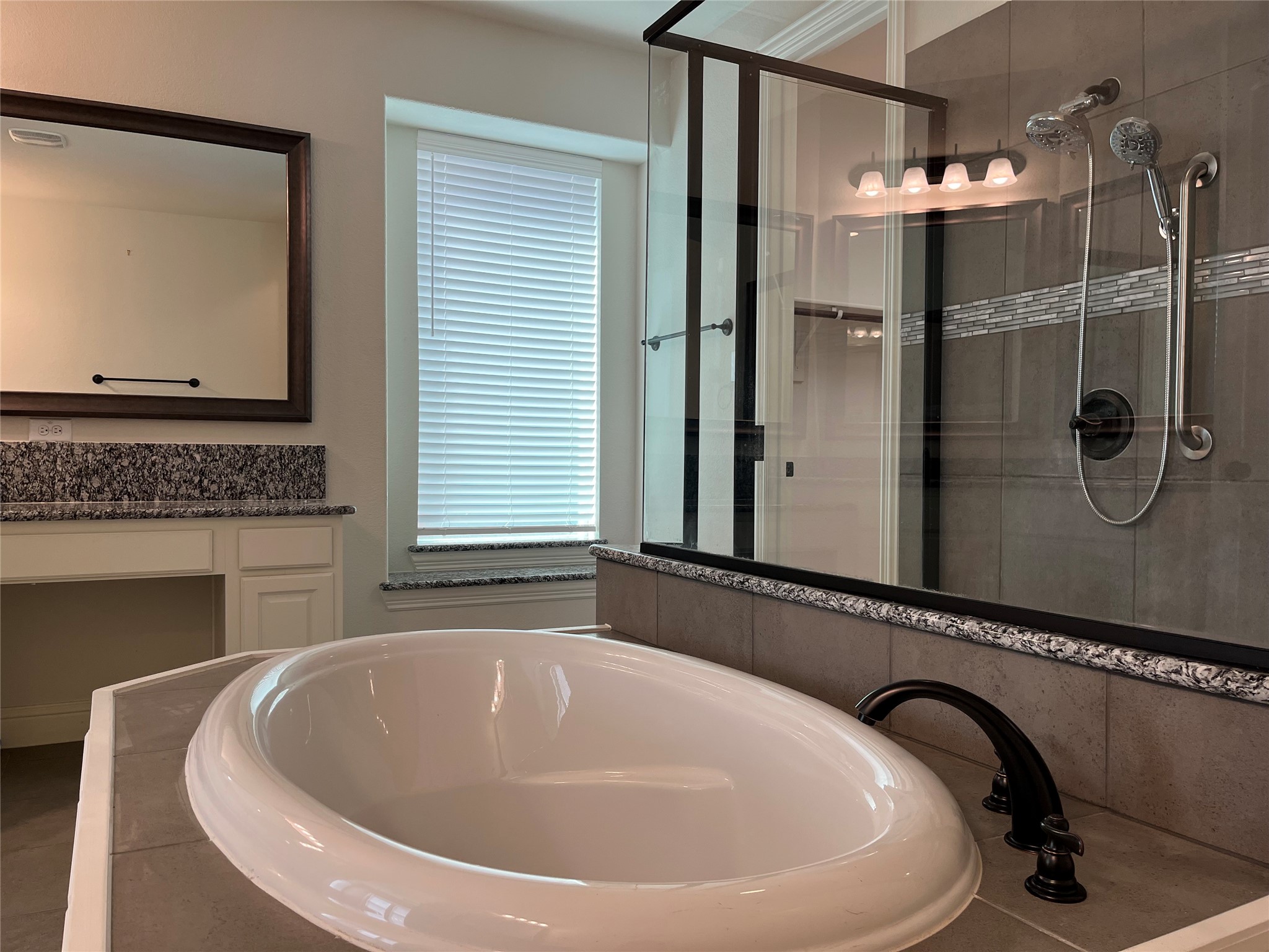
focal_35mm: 26
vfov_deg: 53.1
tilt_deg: -1.9
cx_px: 634
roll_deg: -0.2
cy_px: 476
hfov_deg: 67.3
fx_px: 953
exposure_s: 1/120
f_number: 1.6
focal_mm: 5.1
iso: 80
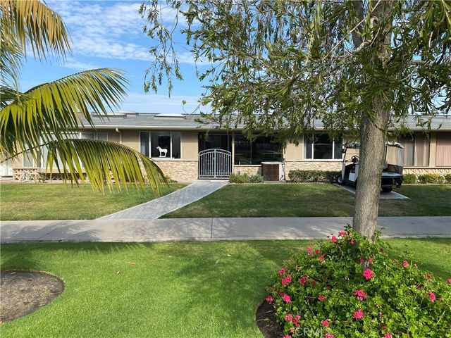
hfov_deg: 67.3
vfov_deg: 53.1
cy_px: 169
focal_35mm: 26
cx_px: 226
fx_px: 339
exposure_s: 1/1629
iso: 32
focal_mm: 4.25
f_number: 1.8
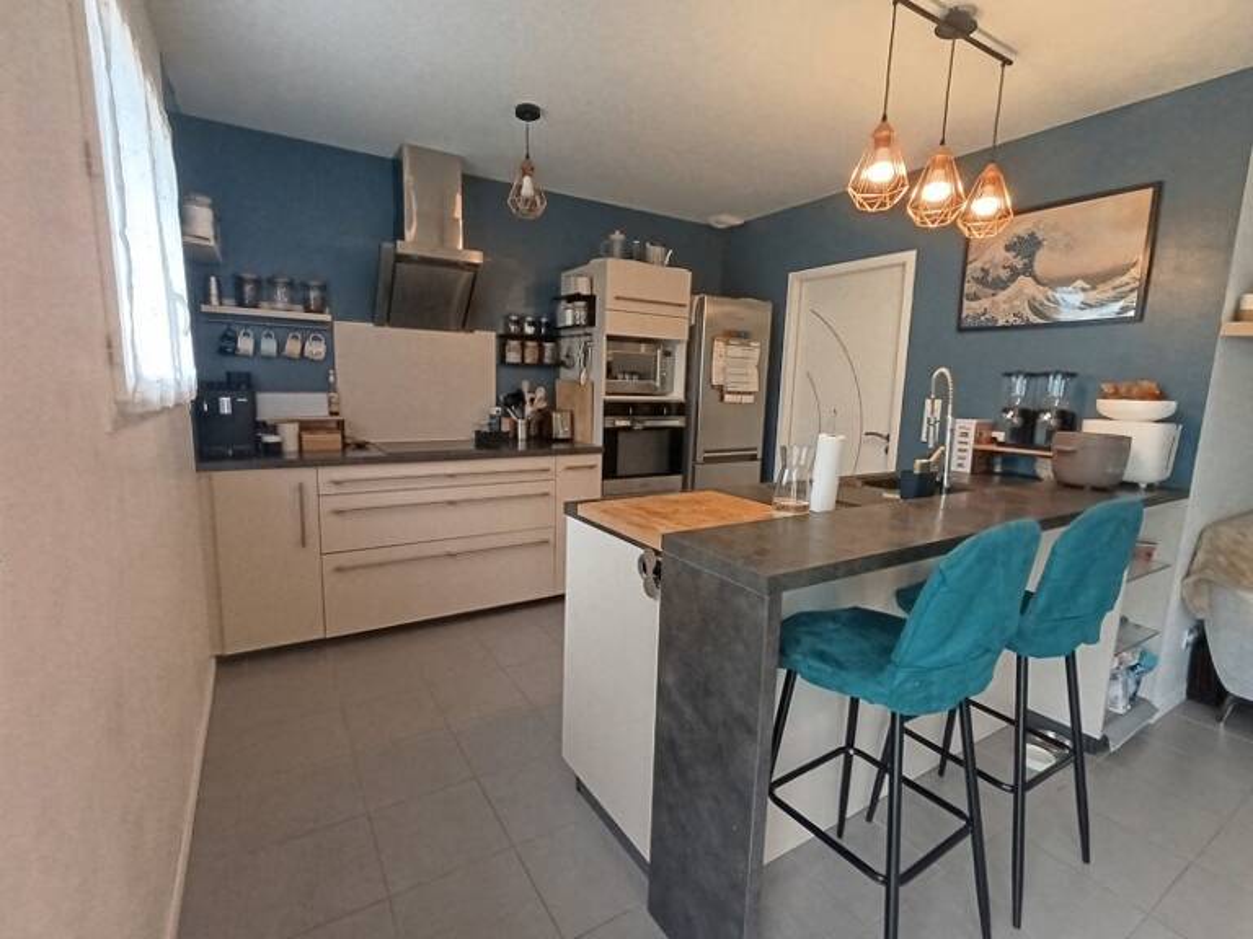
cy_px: 470
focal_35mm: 16
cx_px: 626
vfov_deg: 78.1
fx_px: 579
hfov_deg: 94.5
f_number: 2.2
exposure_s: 1/50
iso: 320
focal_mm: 1.65
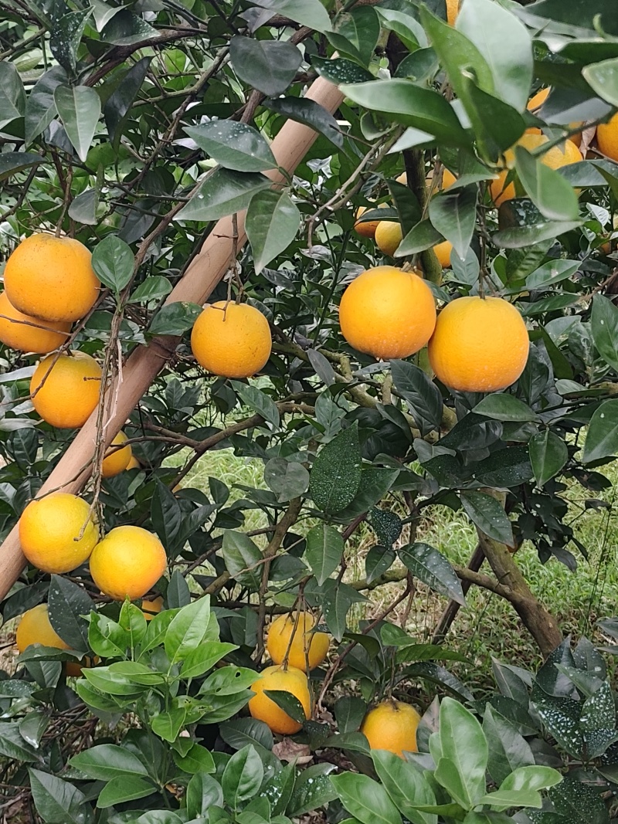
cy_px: 412
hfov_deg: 32.2
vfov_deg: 42.1
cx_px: 309
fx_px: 1071
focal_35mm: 45
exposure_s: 1/100
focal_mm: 5.84
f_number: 1.6
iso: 400
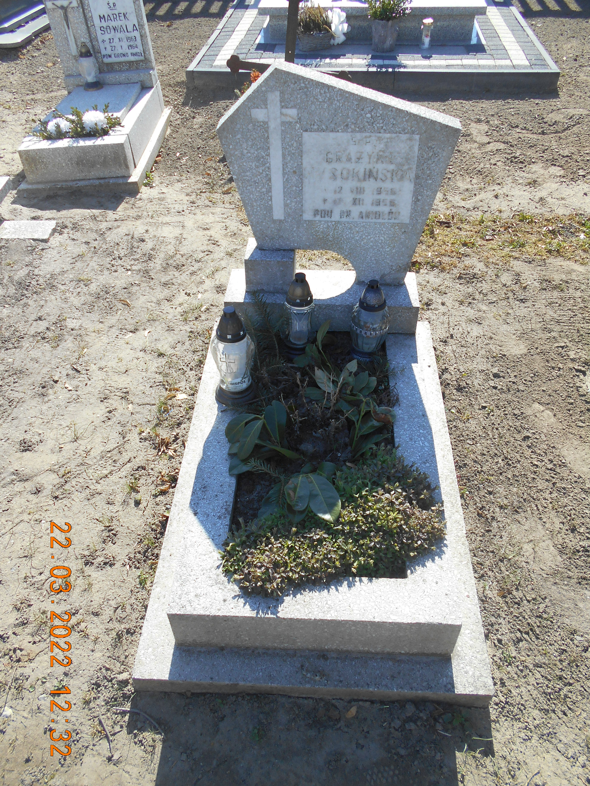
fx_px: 591
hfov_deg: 53.1
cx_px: 295
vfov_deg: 67.3
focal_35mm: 26
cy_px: 393
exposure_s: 1/400
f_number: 3.2
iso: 80
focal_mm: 4.6
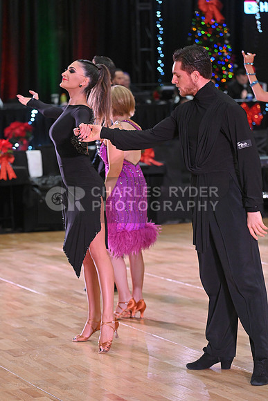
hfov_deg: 11.2
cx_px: 134
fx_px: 1361
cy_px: 200
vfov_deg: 16.8
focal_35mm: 122
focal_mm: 122
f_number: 4
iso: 3200
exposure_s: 1/400
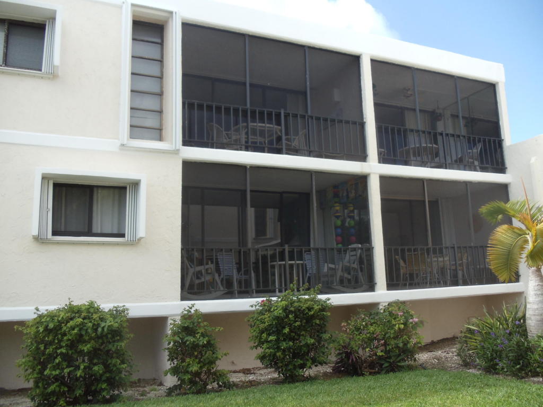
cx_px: 272
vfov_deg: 32.9
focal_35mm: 44
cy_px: 204
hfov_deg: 42.9
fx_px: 690
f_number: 3.5
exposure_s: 1/400
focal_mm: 6
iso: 100
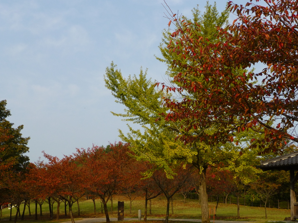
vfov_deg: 25.1
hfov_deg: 33.0
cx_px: 190
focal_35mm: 58
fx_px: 499
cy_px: 140
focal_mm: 7.9
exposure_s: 1/800
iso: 100
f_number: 4.1
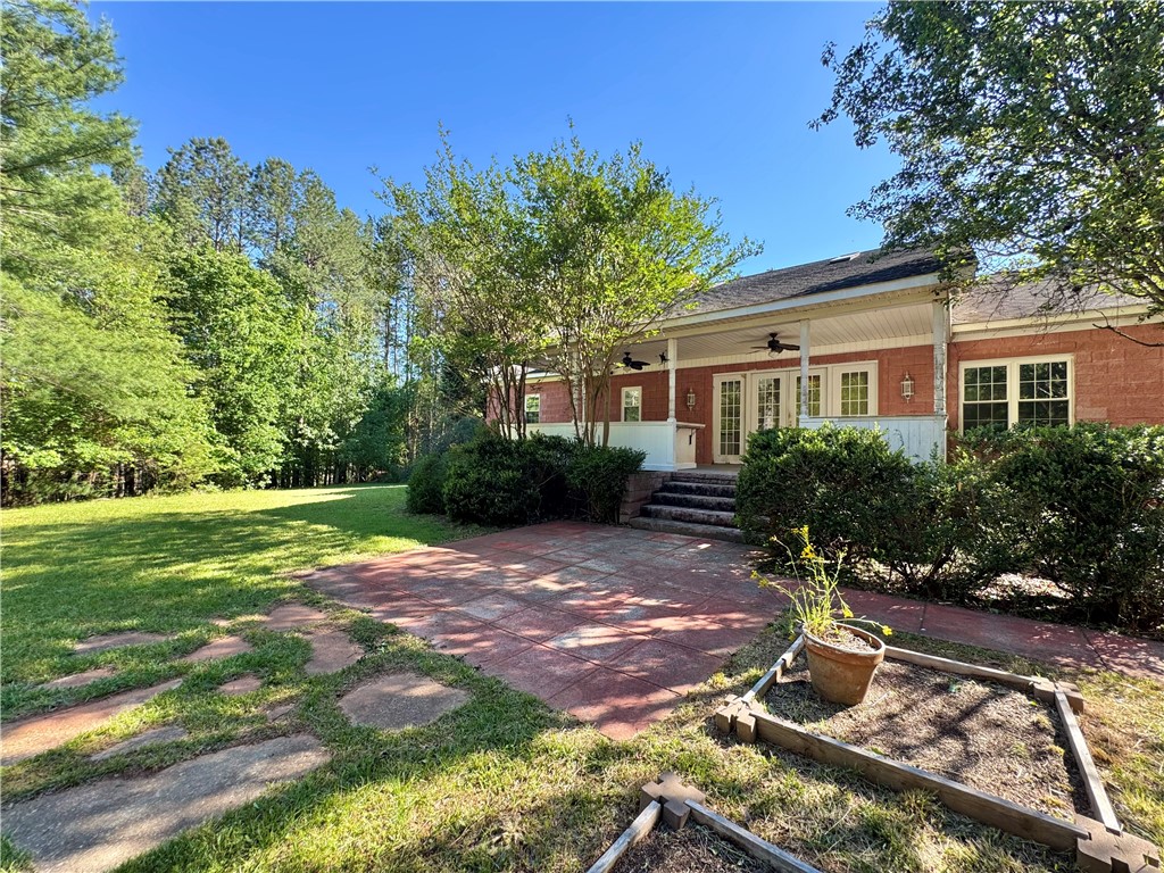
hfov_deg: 102.1
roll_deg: -1.6
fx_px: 471
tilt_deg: +0.0
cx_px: 582
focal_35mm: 14
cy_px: 436
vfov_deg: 85.7
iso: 40
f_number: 2.2
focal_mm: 2.22
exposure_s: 1/140
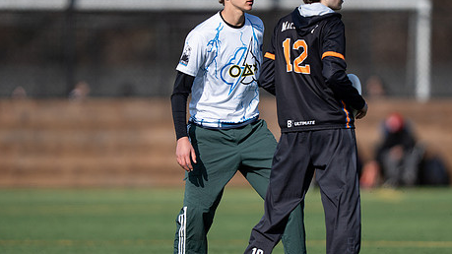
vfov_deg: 1.8
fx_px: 8232
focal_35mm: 687
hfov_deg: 3.1
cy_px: 114
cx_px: 275
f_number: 2.8
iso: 100
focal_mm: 400
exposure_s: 1/2000
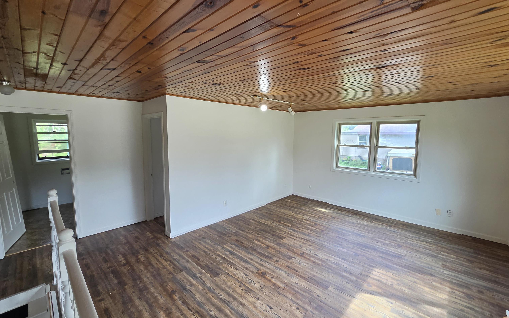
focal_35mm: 14
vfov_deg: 78.6
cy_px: 158
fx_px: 194
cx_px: 252
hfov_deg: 105.3
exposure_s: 1/120
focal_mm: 2.2
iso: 160
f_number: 2.2
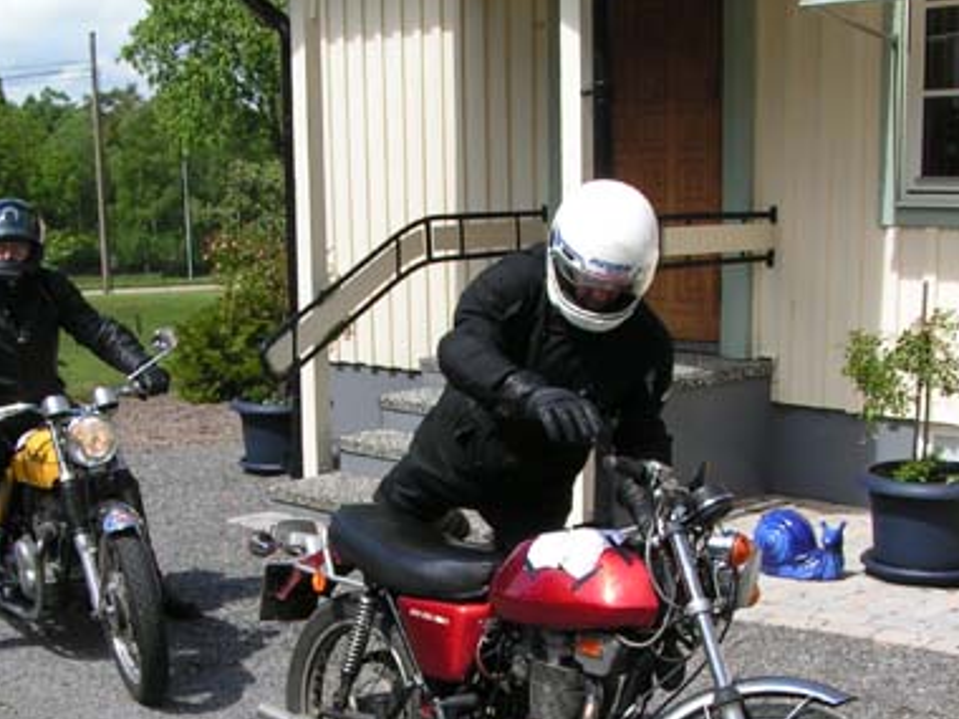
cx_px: 411
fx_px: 1662
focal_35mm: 60
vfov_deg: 24.1
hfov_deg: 32.1
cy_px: 545
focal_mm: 5.8
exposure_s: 1/400
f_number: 5.6
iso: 50
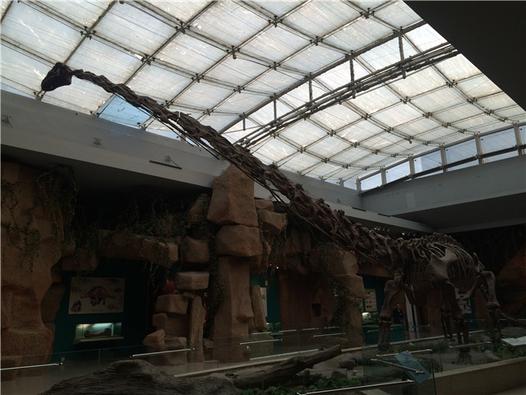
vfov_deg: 48.2
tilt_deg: +13.9
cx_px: 263
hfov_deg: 61.7
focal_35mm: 29
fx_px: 441
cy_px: 198
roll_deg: +3.1
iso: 32
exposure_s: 1/151
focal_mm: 4.15
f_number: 2.2
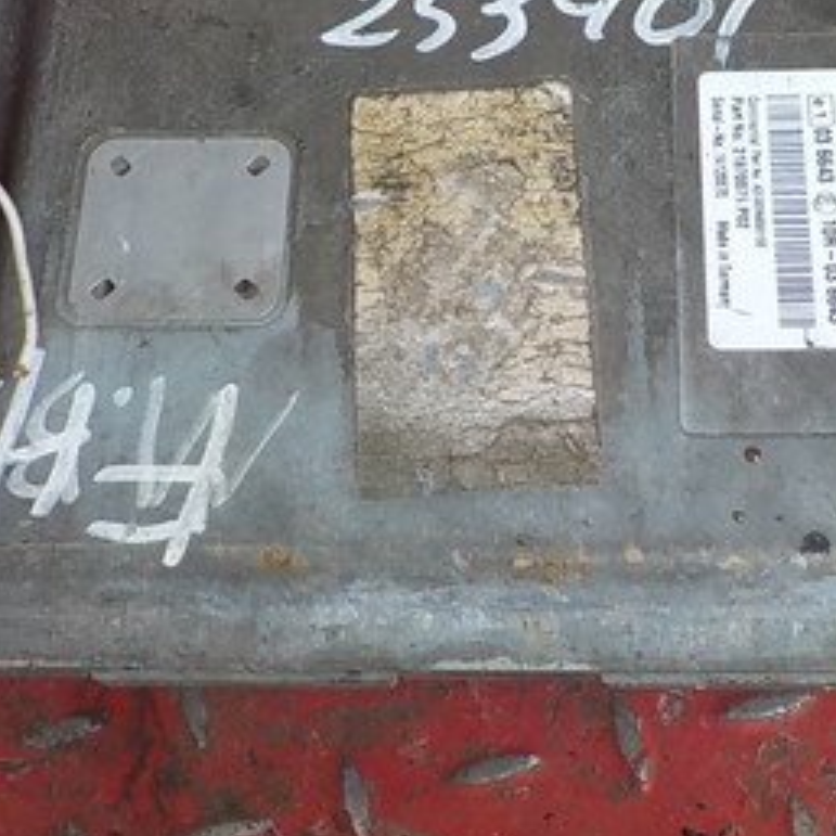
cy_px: 283
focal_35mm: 66
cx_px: 517
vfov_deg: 26.0
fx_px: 1803
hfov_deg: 26.0
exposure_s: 1/50
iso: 125
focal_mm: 4.1
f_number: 3.3
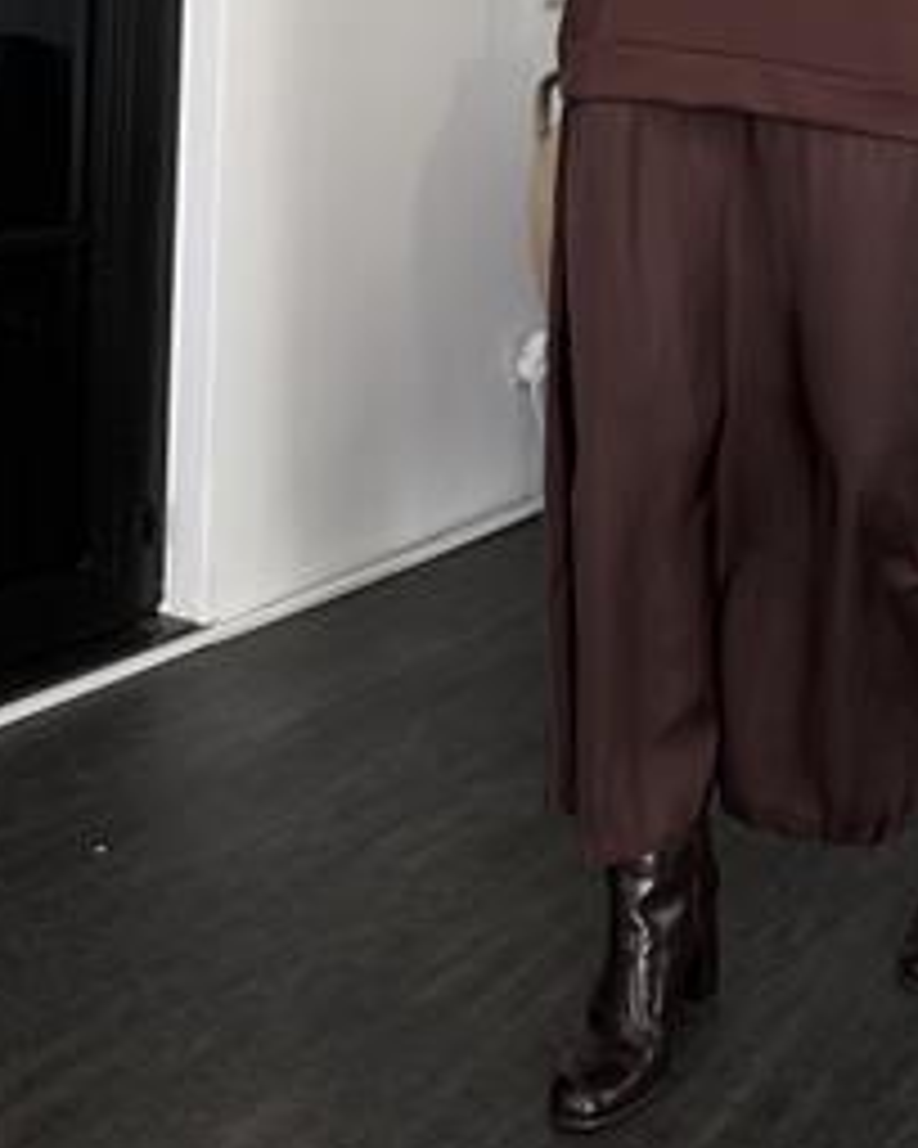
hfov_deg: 29.8
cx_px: 796
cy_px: -2
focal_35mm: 49
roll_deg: -1.3
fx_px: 1664
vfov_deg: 34.6
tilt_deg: +1.2
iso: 200
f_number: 1.78
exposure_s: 1/97
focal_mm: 6.76
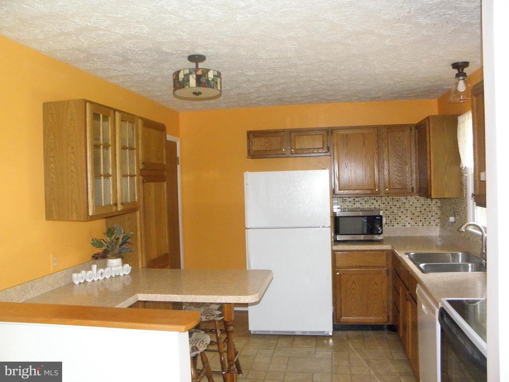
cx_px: 254
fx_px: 412
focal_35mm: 28
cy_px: 191
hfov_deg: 63.4
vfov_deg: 49.7
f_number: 3.5
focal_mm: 5
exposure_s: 1/30
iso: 400
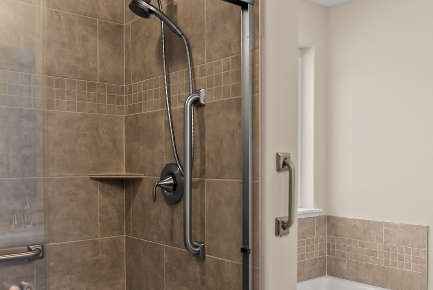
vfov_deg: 35.9
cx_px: 243
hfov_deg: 51.7
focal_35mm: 37
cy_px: 171
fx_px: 445
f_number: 2.8
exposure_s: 1/125
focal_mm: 24
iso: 250
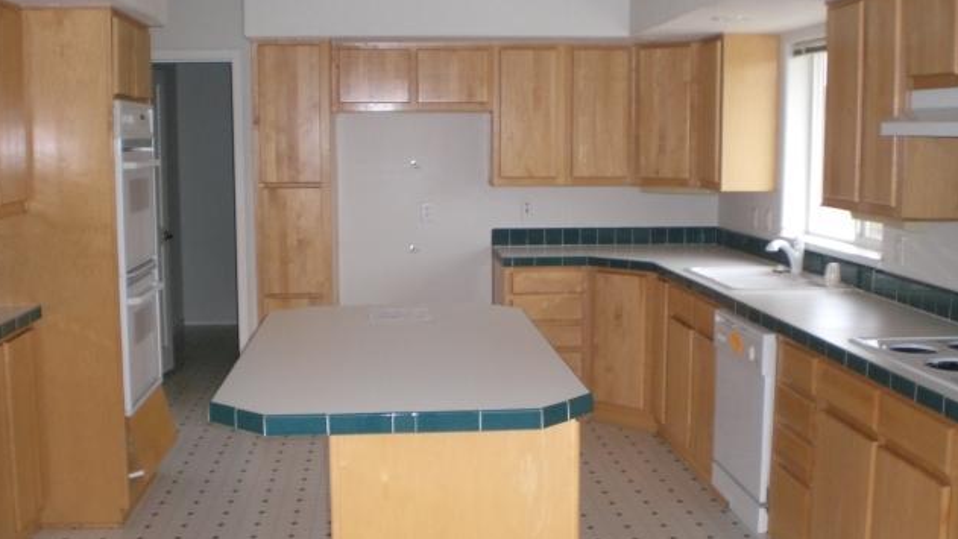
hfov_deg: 48.4
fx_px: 1067
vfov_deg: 28.3
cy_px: 278
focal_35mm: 42
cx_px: 477
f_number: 3.1
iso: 200
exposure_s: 1/60
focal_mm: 6.3
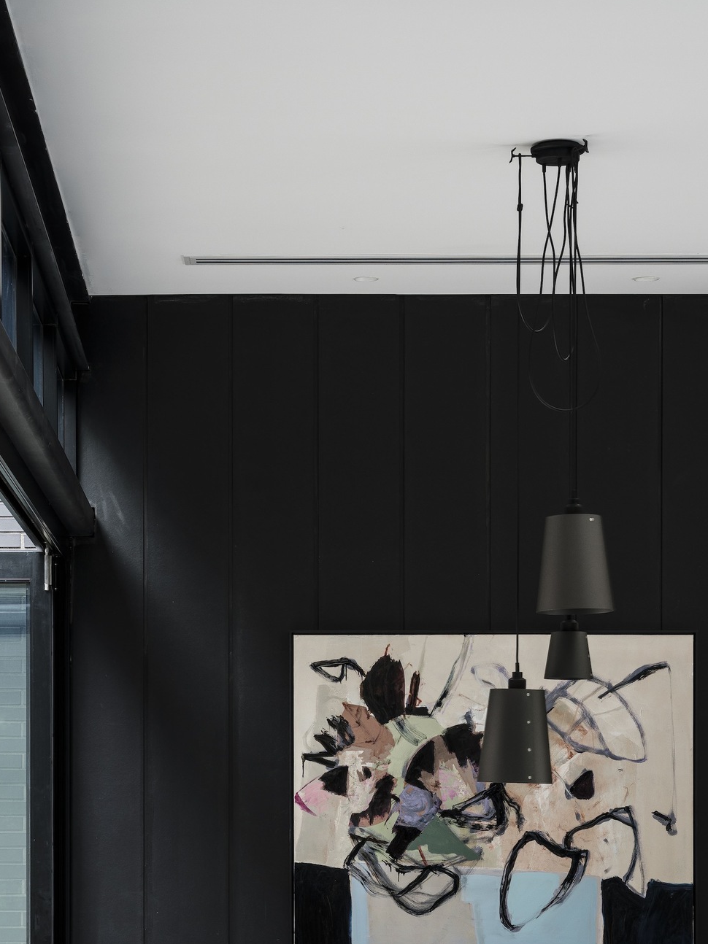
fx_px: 2755
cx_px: 282
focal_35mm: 101
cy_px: 852
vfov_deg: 19.1
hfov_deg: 14.6
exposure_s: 1/1.11
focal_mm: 62.4
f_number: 10
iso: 100
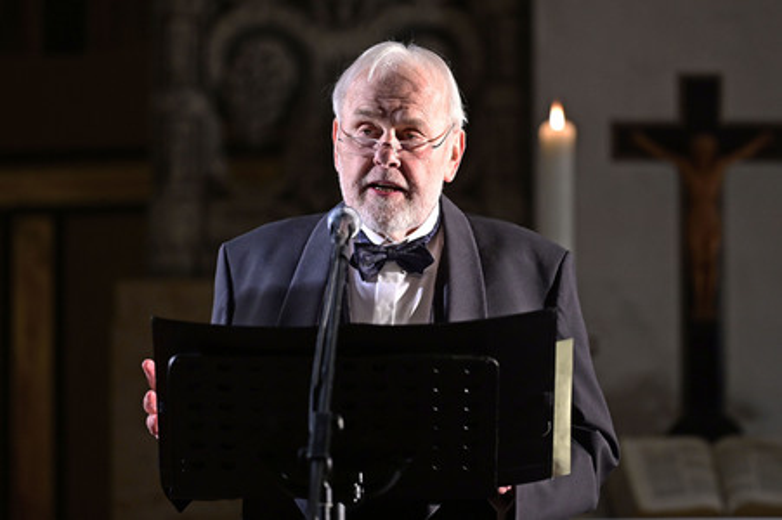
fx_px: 4341
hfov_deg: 10.3
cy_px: 260
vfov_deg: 6.9
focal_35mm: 200
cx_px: 391
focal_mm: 200
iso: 1600
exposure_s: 1/160
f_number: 2.8
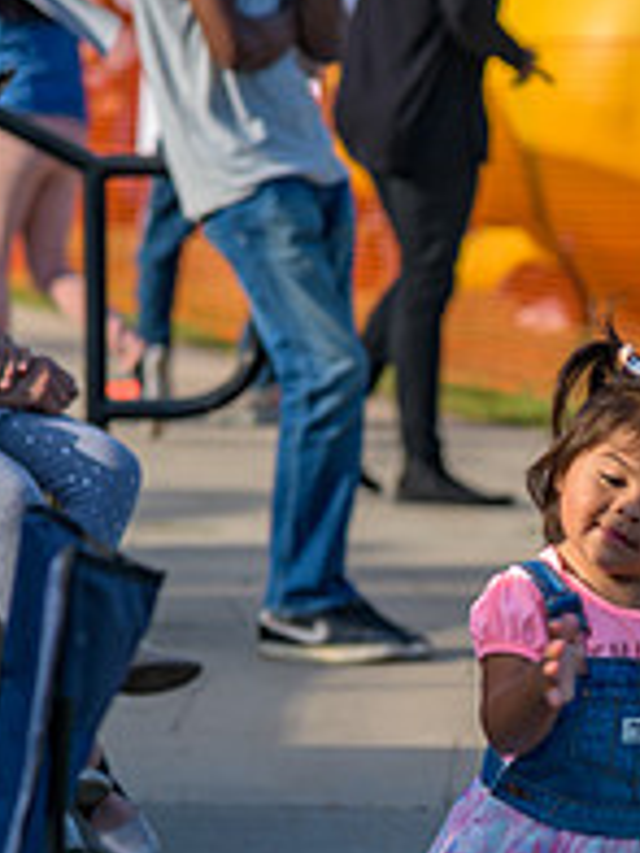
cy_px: 631
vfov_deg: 7.5
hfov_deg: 5.6
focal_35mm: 265
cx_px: 618
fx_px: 6533
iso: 80
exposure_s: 1/200
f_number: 4
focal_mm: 120
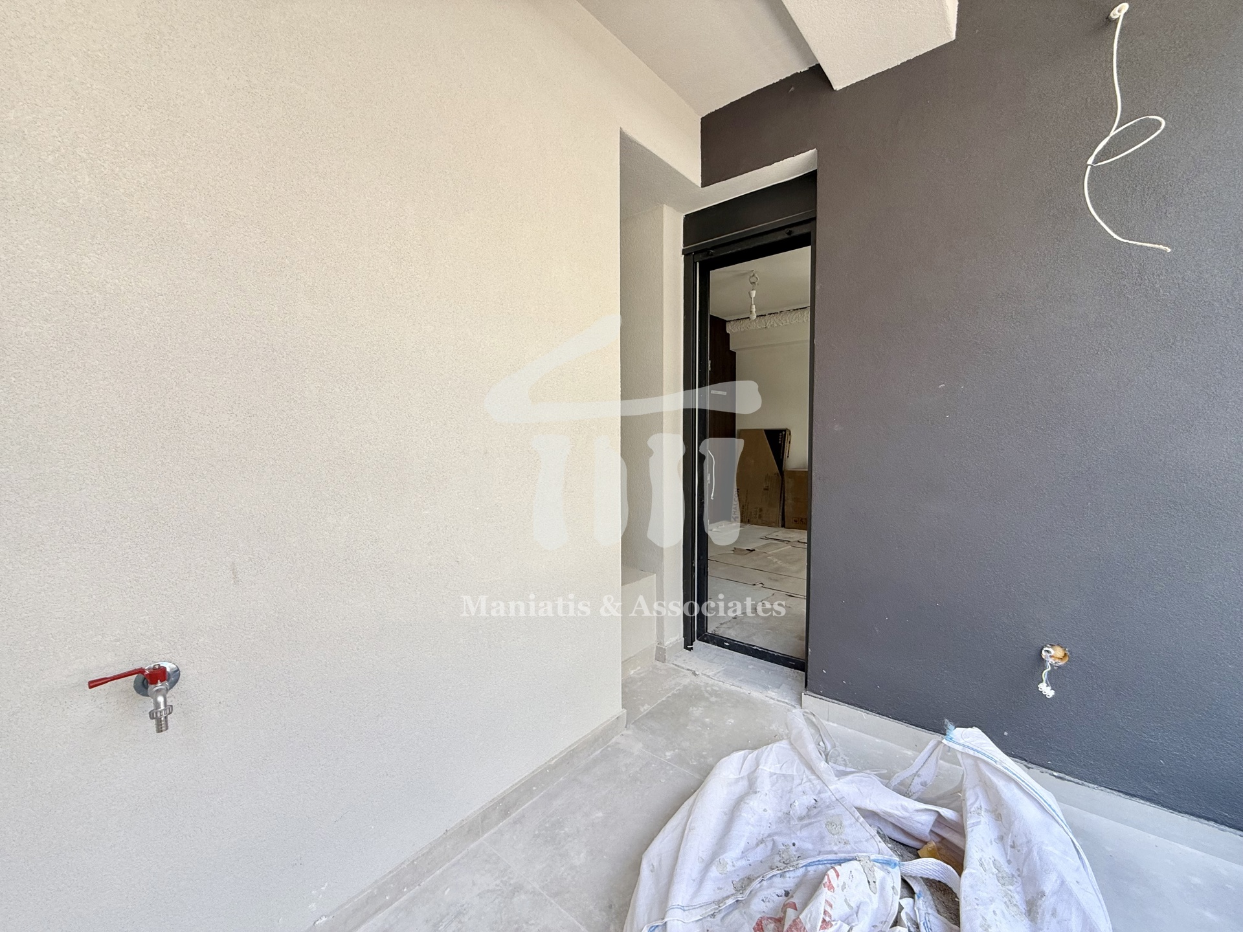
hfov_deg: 102.1
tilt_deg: -3.4
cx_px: 622
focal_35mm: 14
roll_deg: +0.4
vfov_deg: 85.7
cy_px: 466
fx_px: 503
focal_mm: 2.22
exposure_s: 1/176
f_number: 2.2
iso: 50
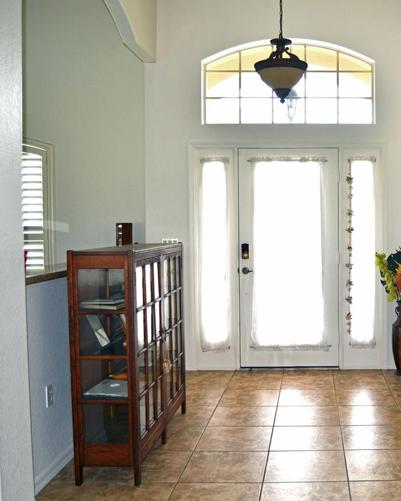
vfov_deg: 46.8
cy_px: 248
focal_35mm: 39
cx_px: 324
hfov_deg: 36.8
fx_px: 578
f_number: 3.5
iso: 100
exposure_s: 1/100
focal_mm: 18
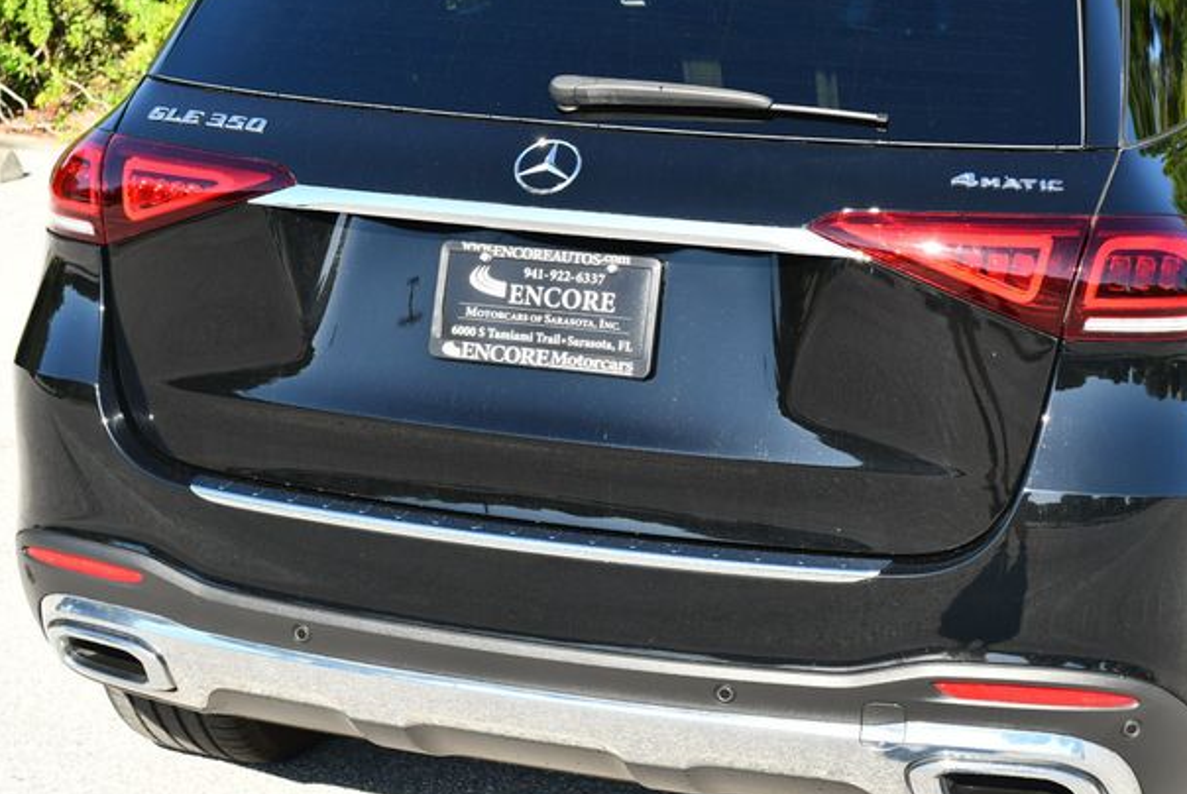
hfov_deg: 22.8
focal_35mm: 89
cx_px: 580
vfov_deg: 15.4
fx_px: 2937
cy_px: 397
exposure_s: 1/250
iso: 200
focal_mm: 42
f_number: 6.3
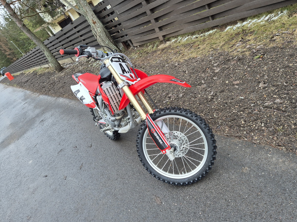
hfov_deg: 71.6
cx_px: 154
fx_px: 206
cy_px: 111
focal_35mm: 24
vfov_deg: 56.8
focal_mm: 5.4
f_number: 1.8
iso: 100
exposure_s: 1/180
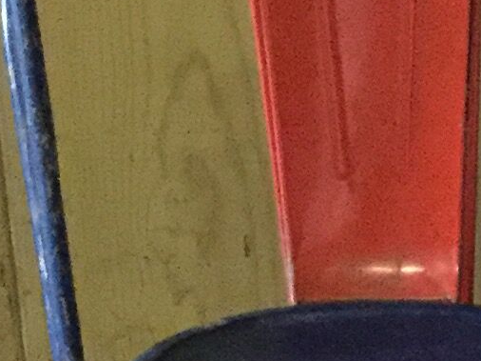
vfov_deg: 7.4
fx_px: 2778
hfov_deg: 9.5
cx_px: 791
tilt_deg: -24.8
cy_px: 390
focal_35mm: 200
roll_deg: +0.1
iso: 800
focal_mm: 3.3
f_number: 2.4
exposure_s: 1/17
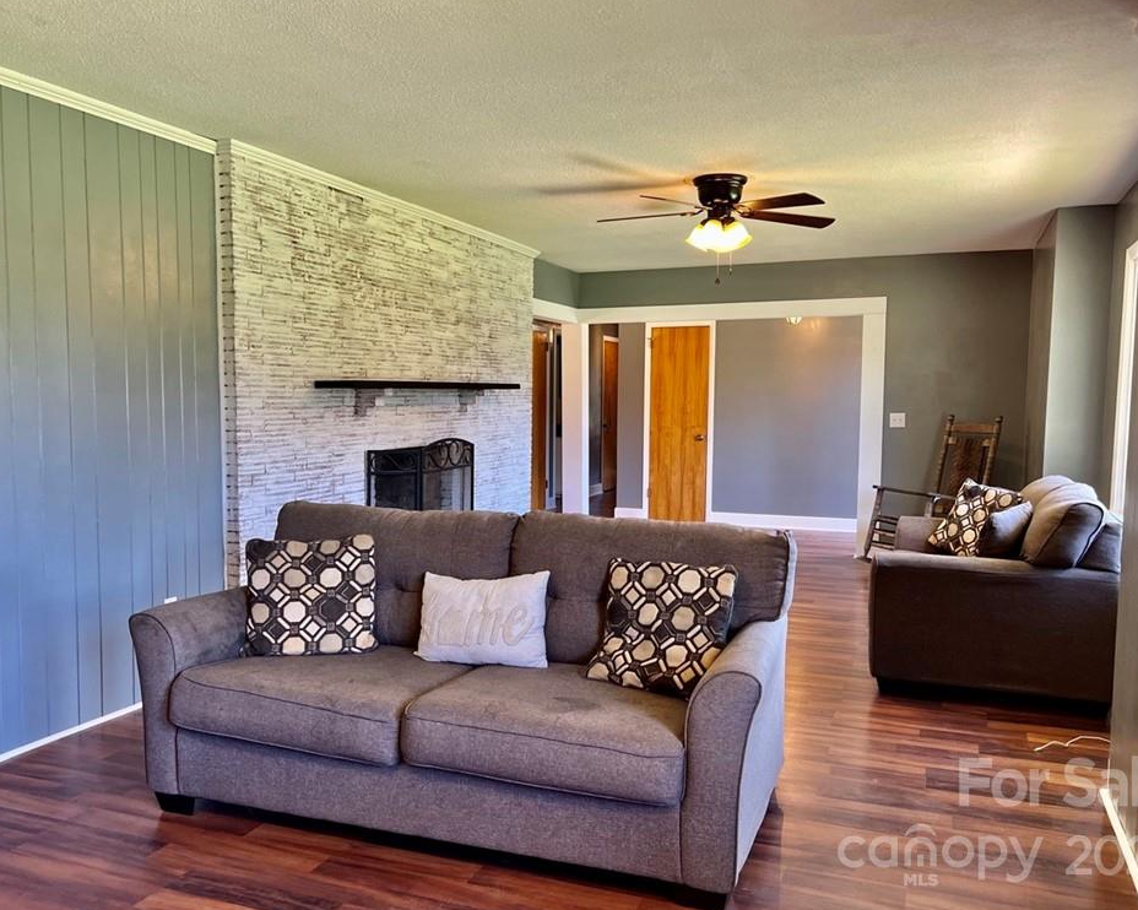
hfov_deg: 62.2
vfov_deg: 51.5
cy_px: 465
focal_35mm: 28
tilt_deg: -5.1
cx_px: 578
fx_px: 943
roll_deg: -0.3
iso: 125
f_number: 1.5
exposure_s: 1/120
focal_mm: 5.7
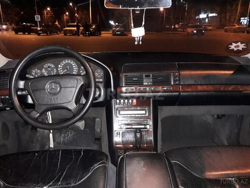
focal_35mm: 27
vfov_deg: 51.4
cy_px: 94
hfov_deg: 65.3
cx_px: 125
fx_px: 195
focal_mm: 3.6
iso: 400
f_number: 1.9
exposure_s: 1/20
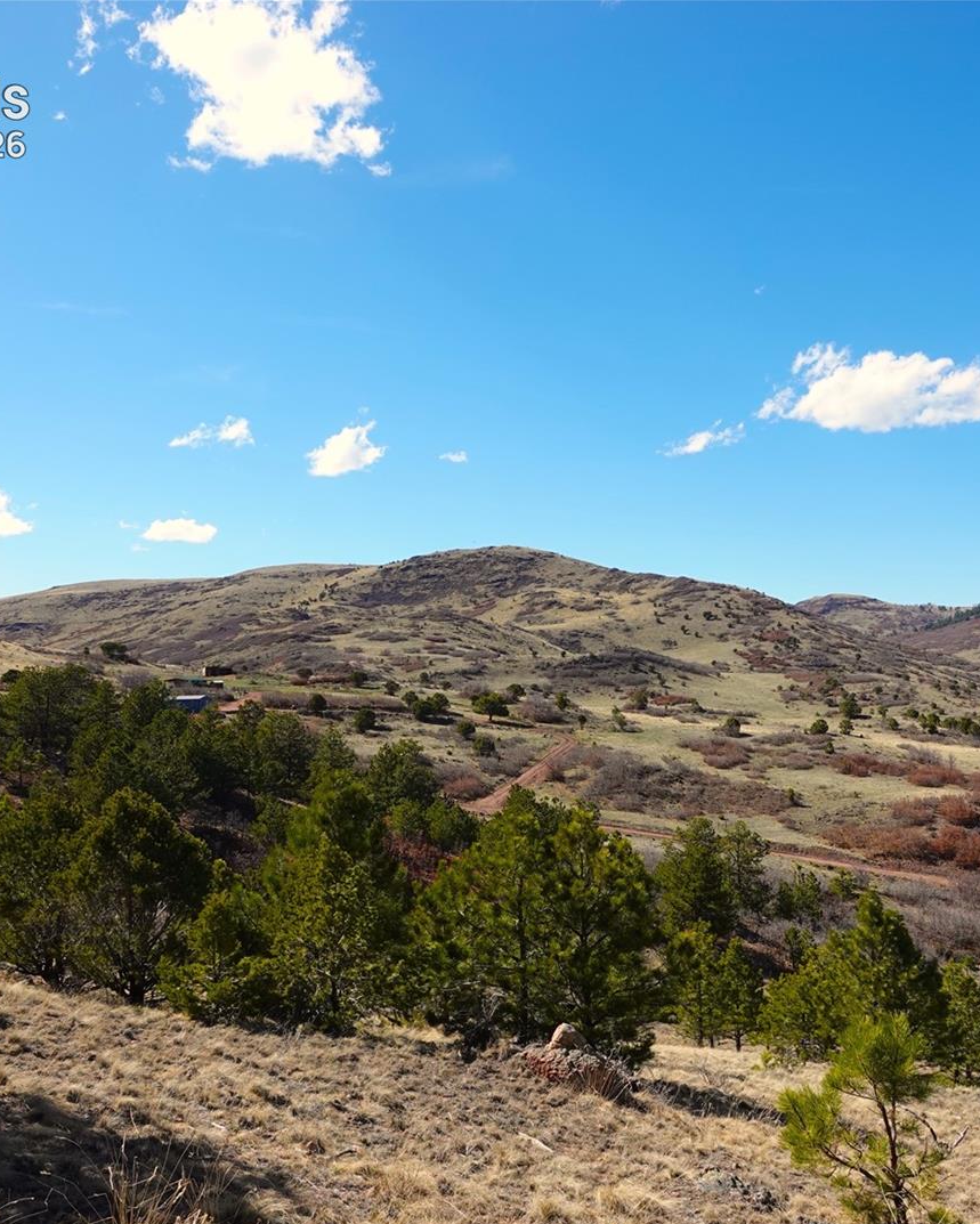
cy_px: 615
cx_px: 601
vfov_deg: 52.8
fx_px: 1232
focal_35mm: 34
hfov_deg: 43.1
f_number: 4
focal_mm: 8.8
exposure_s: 1/640
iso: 100
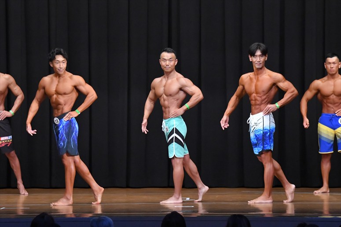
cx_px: 170
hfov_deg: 11.0
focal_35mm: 187
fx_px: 1770
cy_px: 114
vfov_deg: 7.3
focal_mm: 125
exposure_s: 1/400
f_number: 5.6
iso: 8000
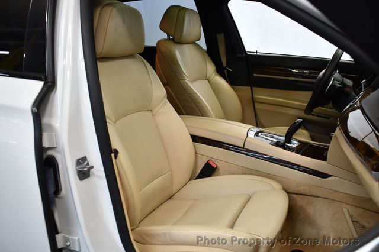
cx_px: 190
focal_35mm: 34
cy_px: 126
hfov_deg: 55.8
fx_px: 358
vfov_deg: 38.8
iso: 1250
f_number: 3.8
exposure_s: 1/125
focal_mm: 23
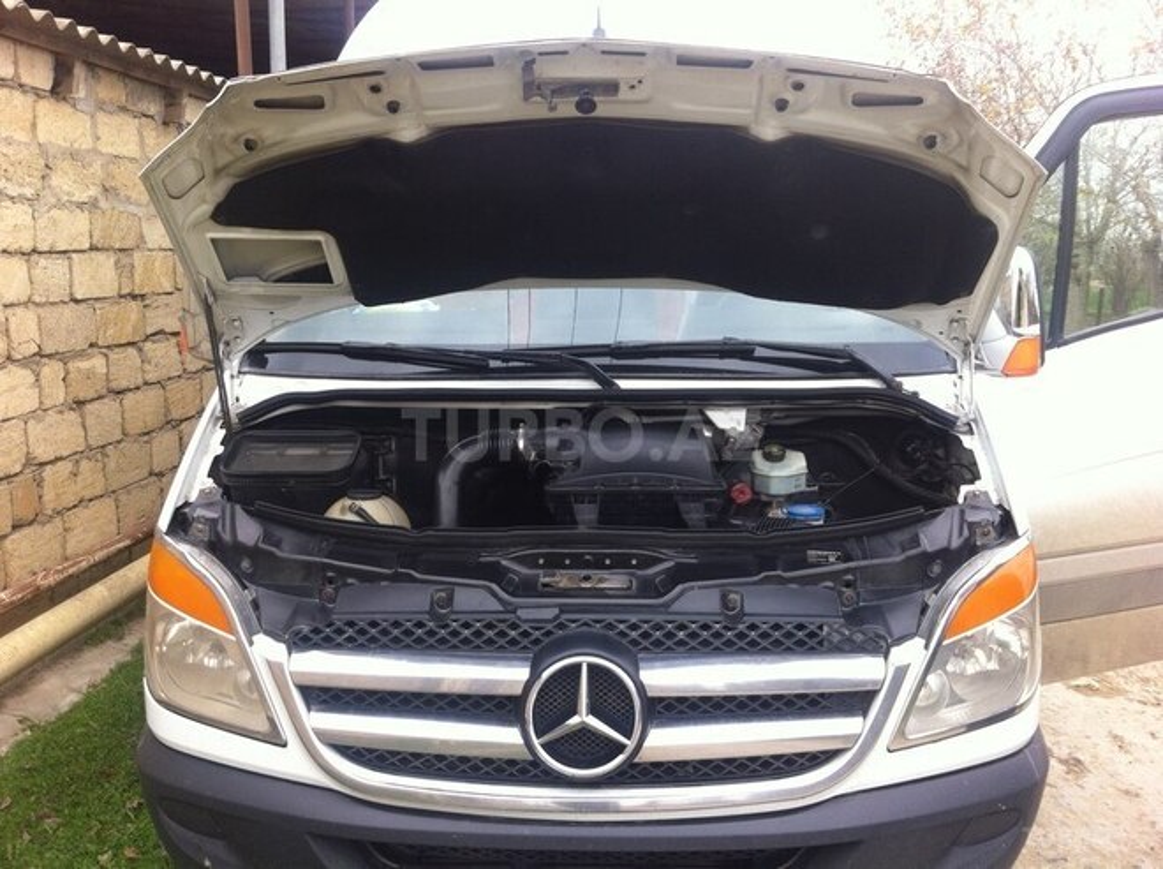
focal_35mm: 35
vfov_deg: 40.6
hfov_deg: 52.7
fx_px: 1174
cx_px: 582
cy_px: 434
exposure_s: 1/147
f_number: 2.8
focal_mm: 3.85
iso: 80
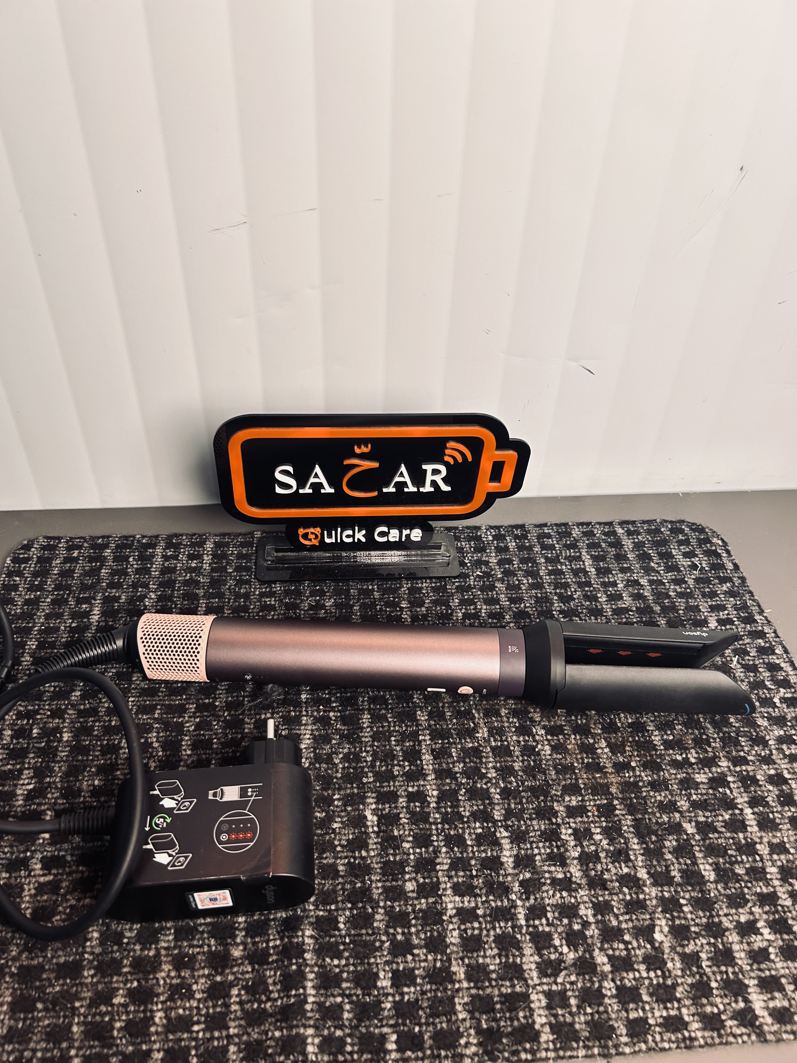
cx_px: 398
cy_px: 532
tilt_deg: -39.4
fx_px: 798
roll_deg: -2.1
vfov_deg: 67.3
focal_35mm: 26
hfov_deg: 53.1
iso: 100
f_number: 1.5
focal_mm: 5.7
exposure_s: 1/100
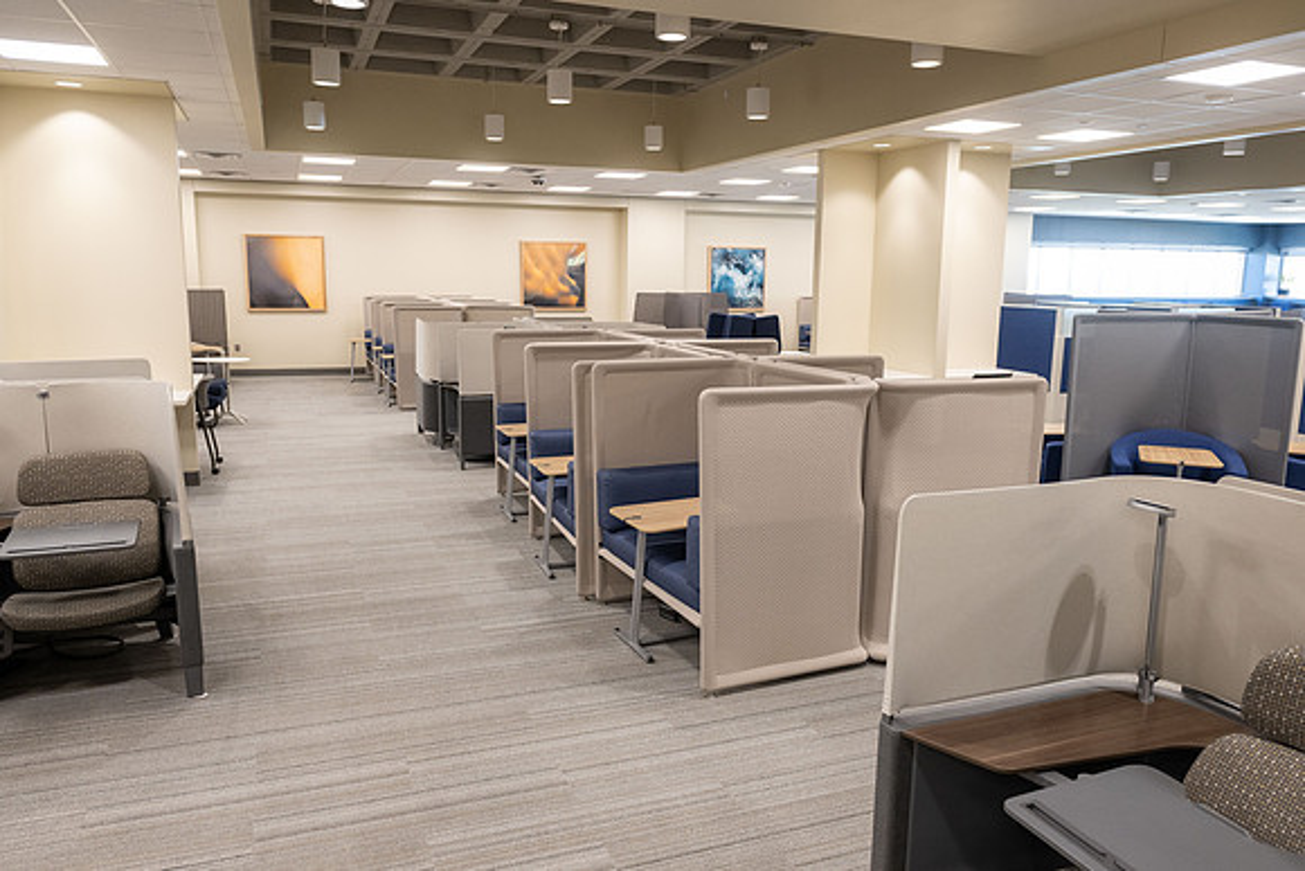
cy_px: 436
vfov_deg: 49.4
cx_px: 652
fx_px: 946
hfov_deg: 69.2
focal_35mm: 26
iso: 1250
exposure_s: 1/80
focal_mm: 24
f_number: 5
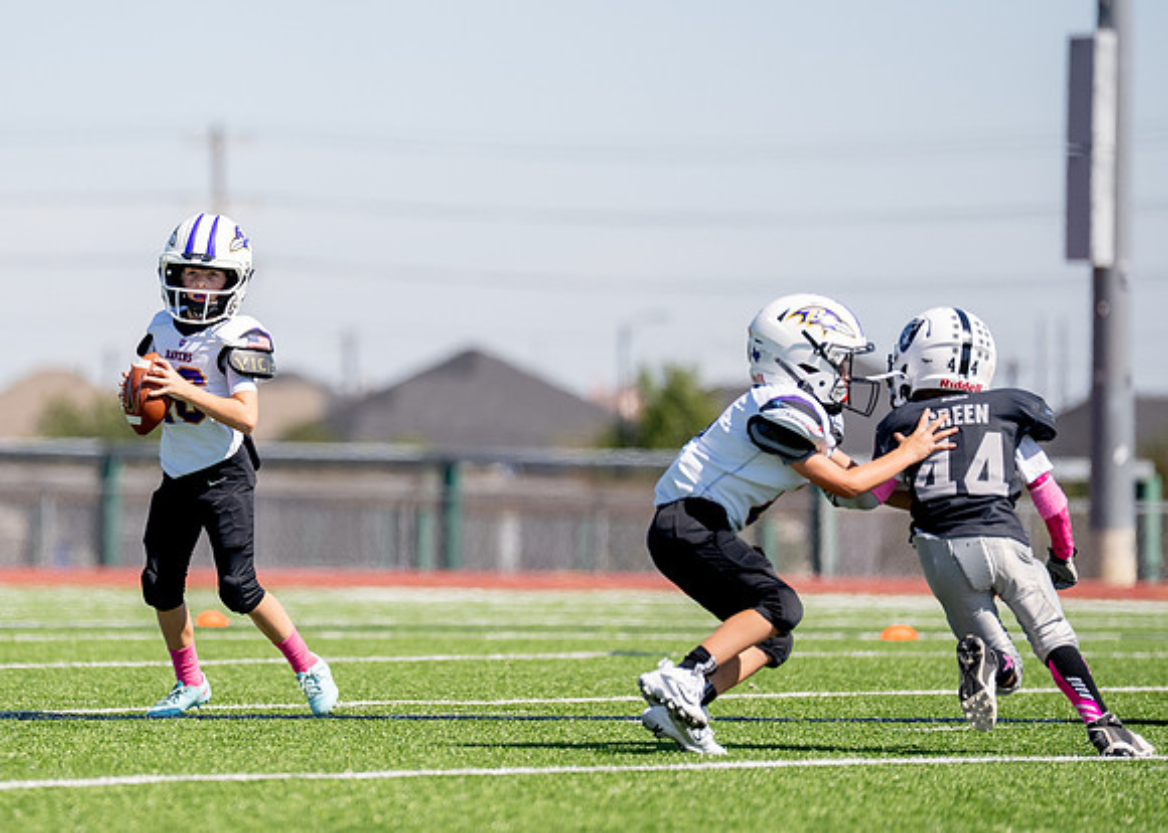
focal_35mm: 282
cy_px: 433
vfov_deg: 5.1
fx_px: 9336
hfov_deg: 7.2
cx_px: 343
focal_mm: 200
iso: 200
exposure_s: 1/4000
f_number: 2.8
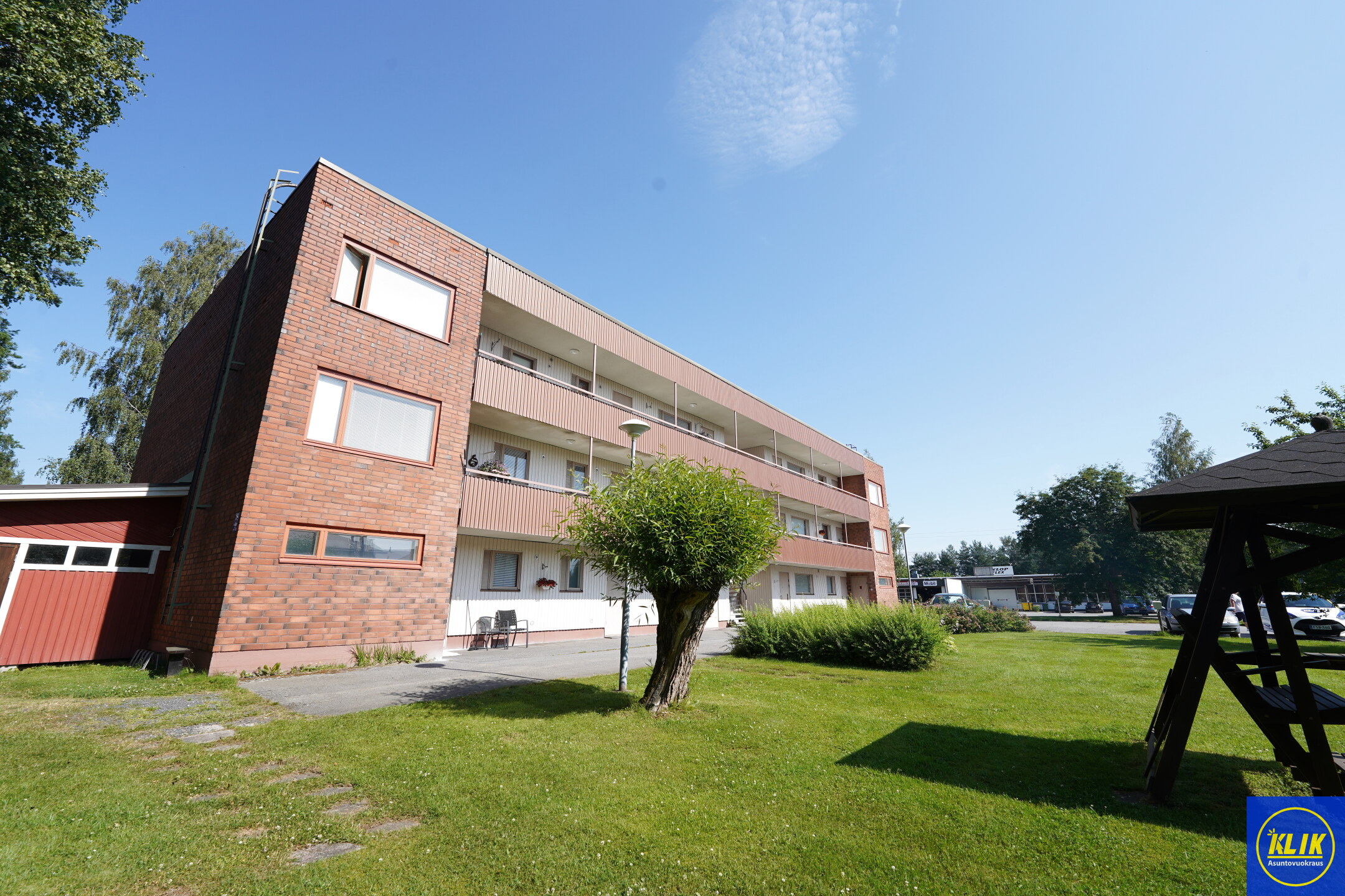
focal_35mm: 14
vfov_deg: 81.2
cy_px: 448
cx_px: 672
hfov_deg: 104.3
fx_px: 523
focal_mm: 14
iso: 100
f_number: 9
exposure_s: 1/160
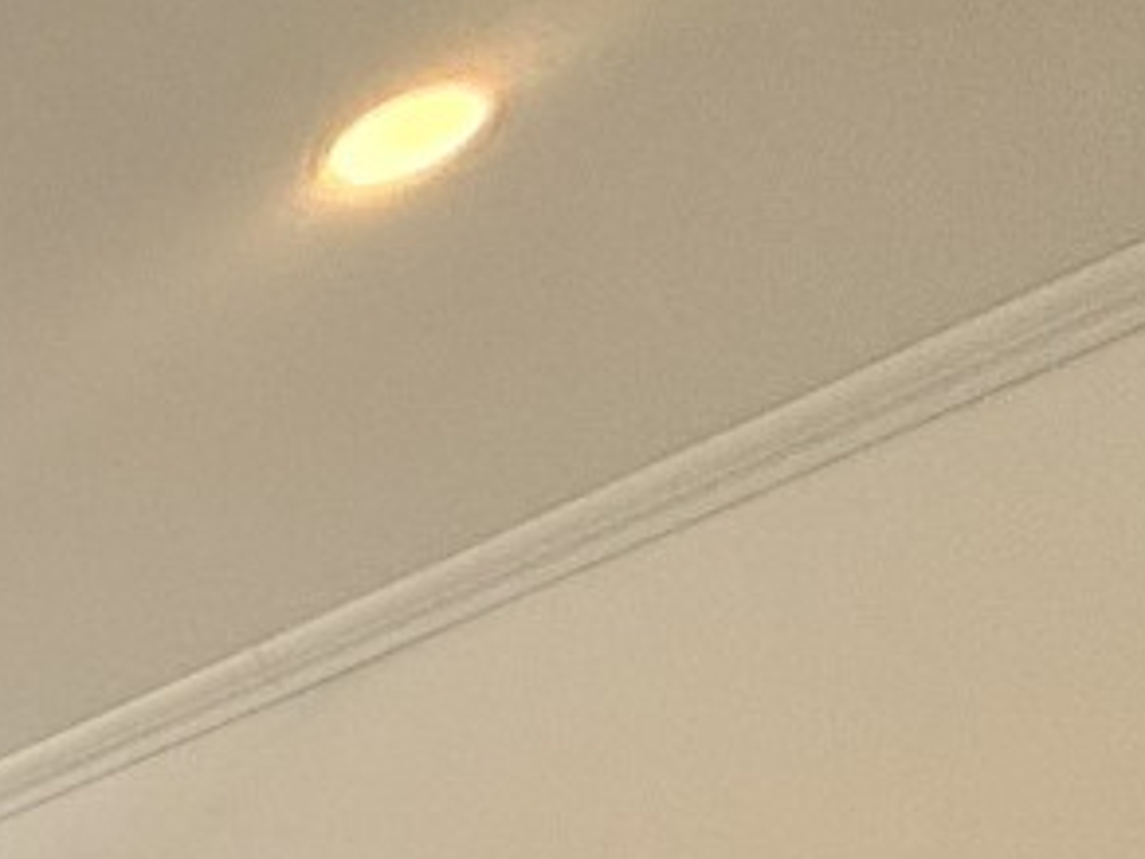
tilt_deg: -1.7
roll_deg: -1.3
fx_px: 2282
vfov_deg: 14.7
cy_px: 1989
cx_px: -1529
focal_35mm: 69
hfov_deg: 15.7
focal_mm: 2.22
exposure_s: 1/137
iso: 64
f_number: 2.2
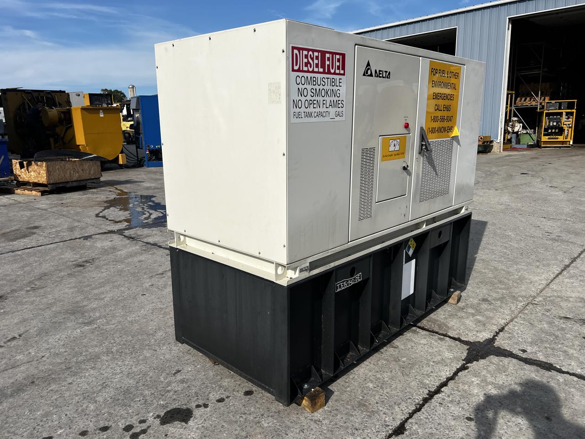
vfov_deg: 53.1
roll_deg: +0.8
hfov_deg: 67.3
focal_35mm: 26
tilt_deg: -11.5
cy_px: 220
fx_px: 439
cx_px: 292
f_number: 1.5
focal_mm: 5.7
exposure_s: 1/5587
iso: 50
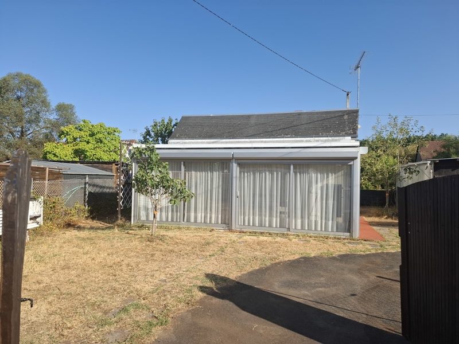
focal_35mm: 23
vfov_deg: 58.9
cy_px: 172
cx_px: 230
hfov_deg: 73.9
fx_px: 305
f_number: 1.8
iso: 50
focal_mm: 5.54
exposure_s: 1/976
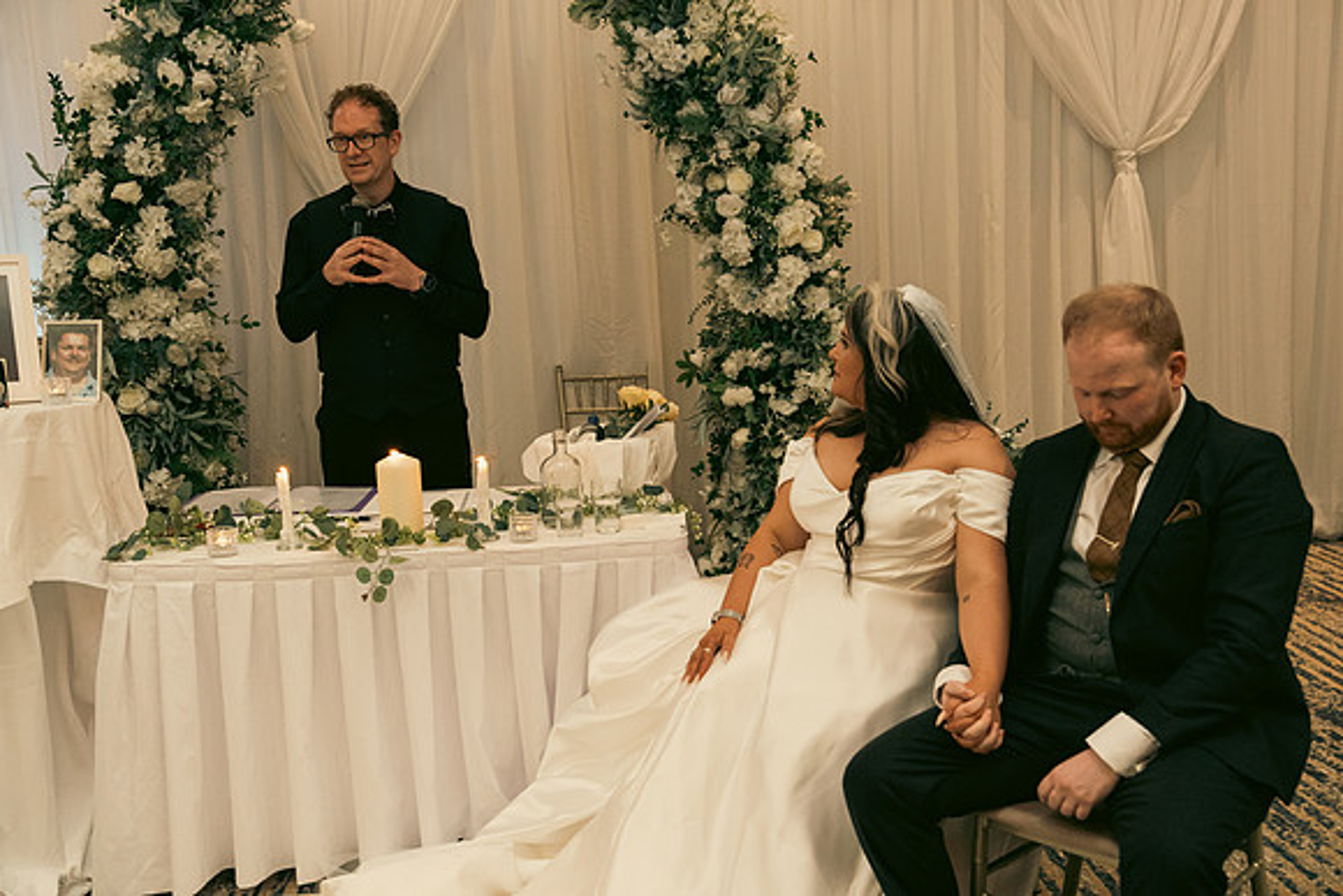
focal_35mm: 35
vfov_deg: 37.9
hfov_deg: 54.4
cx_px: 672
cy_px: 448
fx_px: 1306
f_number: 3.5
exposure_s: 1/160
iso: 2500
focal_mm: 35
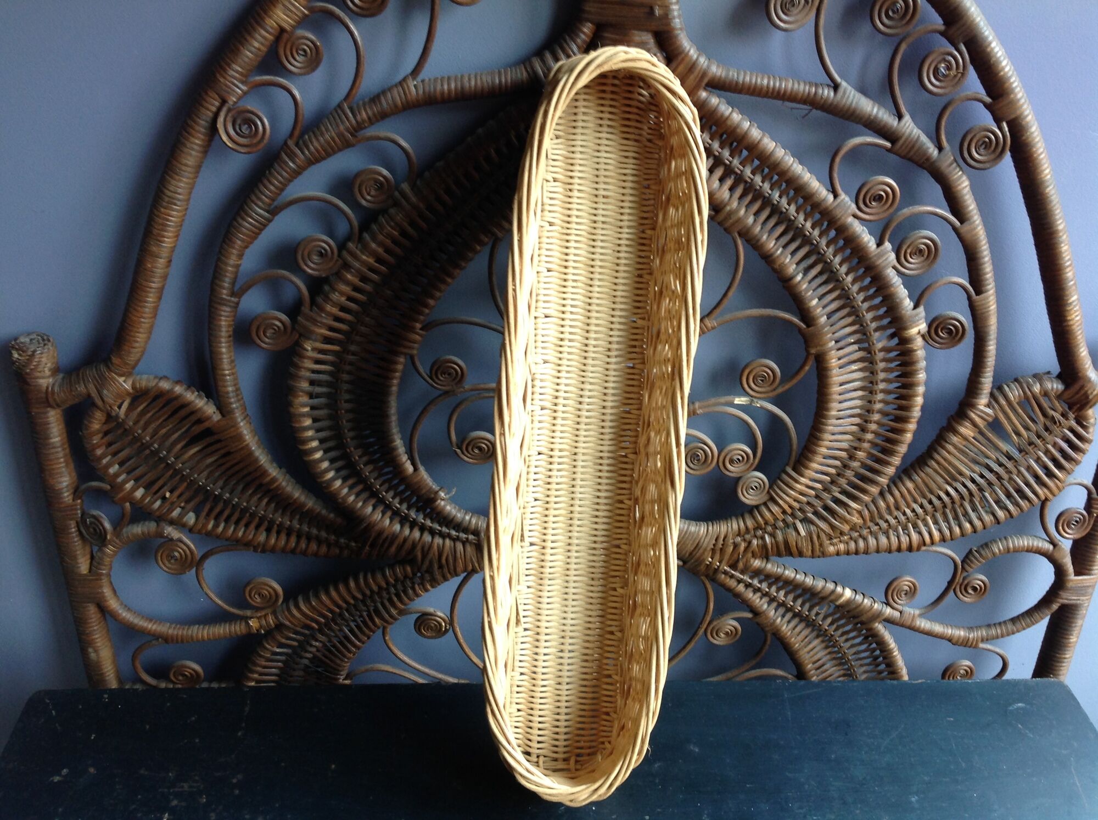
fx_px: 1109
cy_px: 410
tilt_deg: -30.0
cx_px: 549
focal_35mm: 35
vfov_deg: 40.6
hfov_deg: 52.7
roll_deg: -1.8
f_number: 2.4
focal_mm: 4.28
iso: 64
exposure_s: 1/15
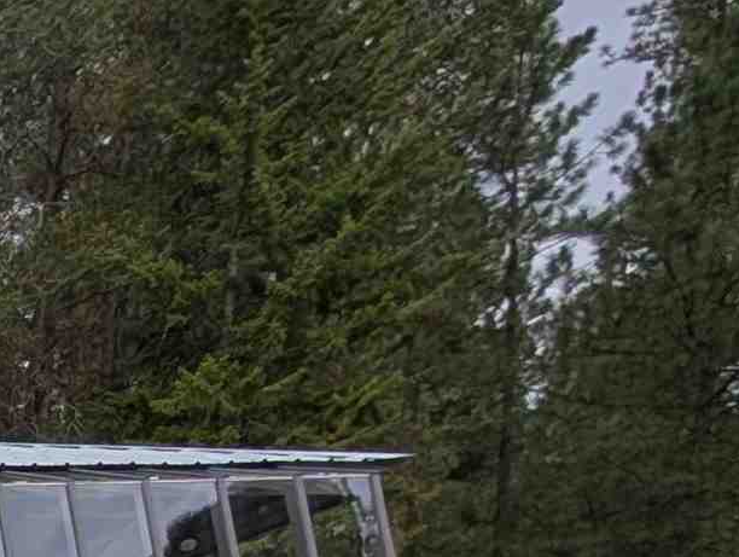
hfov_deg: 16.4
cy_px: 1081
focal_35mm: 60
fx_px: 1283
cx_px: -937
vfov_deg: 17.9
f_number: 1.7
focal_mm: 2.02
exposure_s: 1/2786
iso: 53
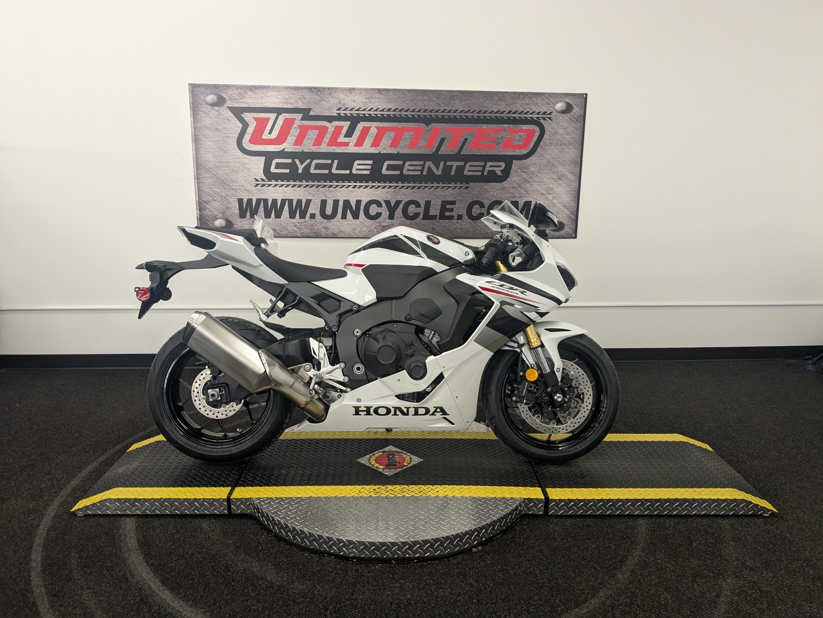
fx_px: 642
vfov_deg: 51.4
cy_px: 309
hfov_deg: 65.3
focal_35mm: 27
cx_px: 412
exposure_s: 1/60
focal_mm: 4.38
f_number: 1.73
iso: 316
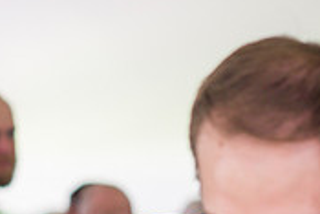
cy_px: 224
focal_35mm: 282
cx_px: -102
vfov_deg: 4.9
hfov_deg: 7.2
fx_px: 2509
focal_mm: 85
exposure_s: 1/250
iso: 500
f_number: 3.2
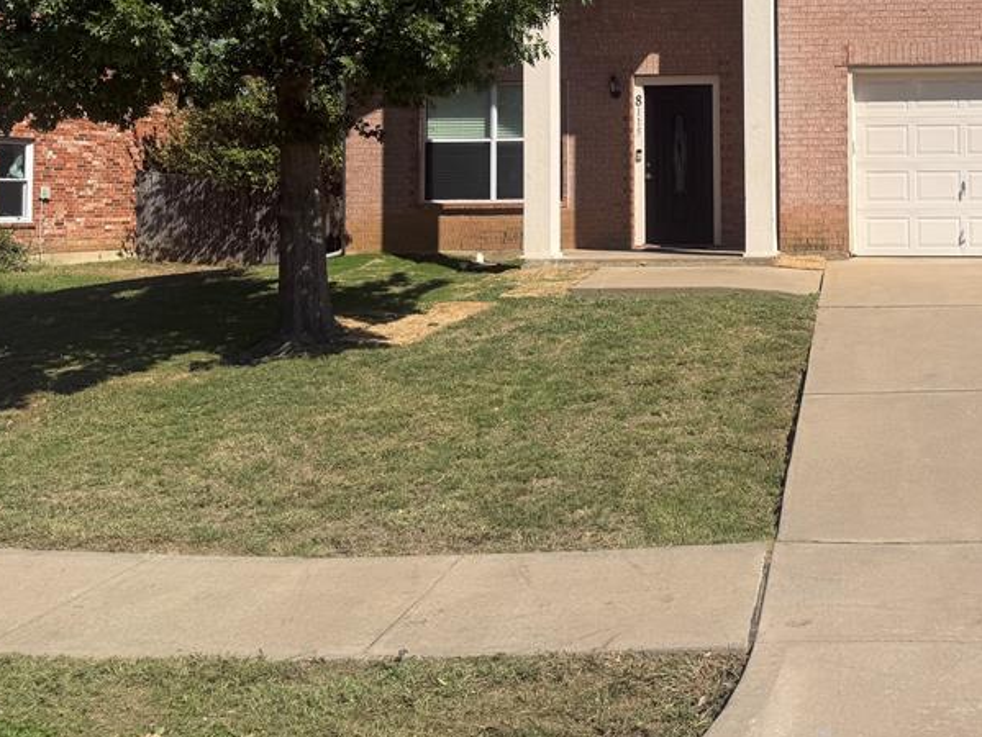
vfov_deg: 34.1
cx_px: 792
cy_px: 144
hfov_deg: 43.5
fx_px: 1164
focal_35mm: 41
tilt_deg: +2.1
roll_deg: +1.9
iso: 80
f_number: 1.78
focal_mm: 6.76
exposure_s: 1/6711
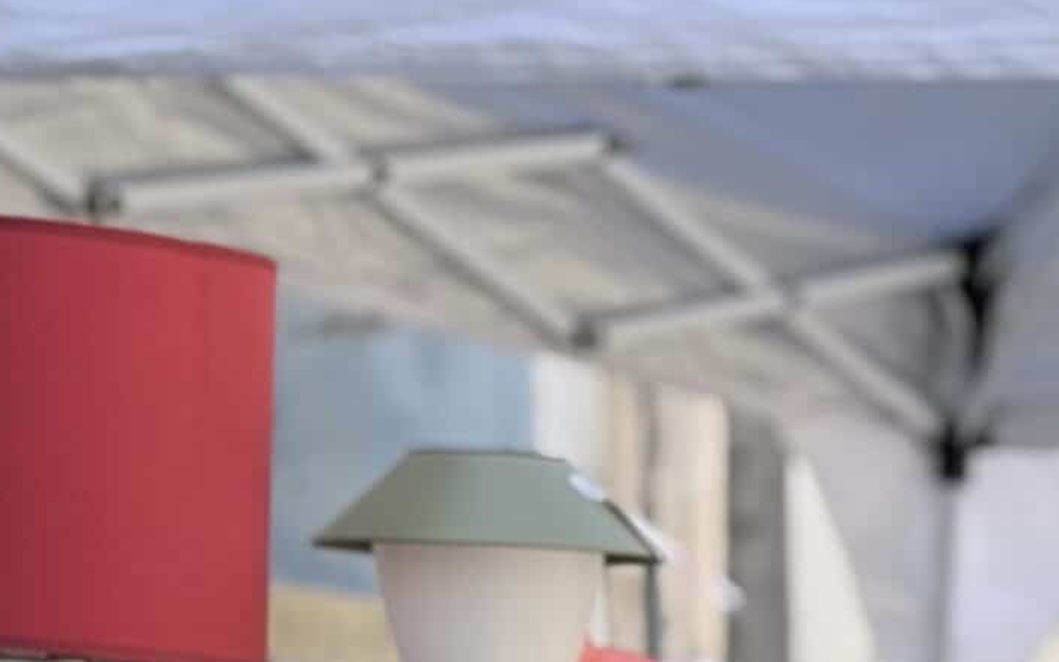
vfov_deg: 5.5
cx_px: 1519
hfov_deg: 9.1
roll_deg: +0.7
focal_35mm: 226
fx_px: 6524
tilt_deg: -7.6
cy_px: 1926
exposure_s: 1/801
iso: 50
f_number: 1.6
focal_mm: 5.96
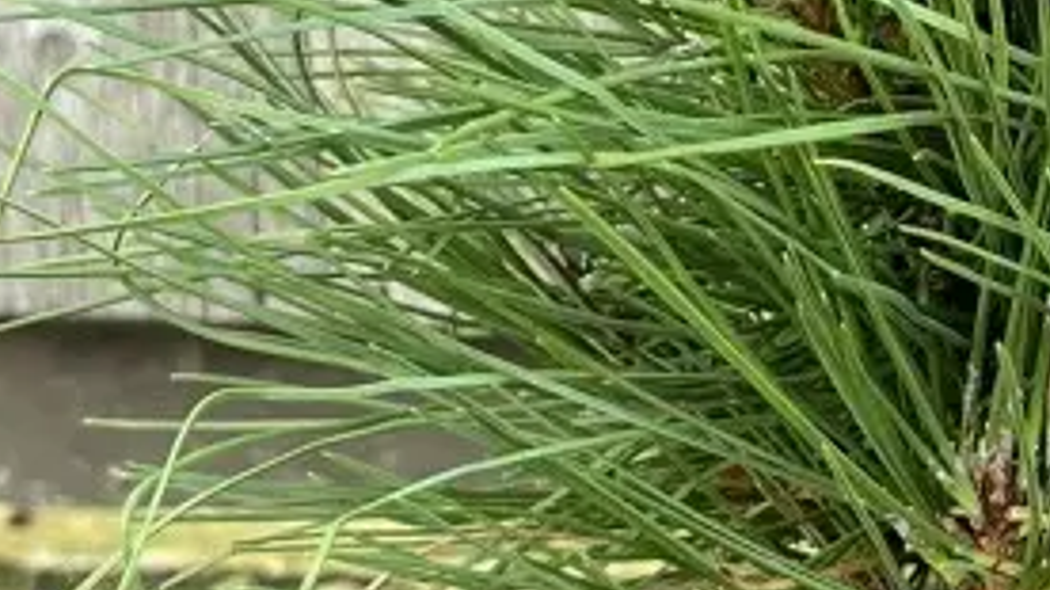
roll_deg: -0.6
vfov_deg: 10.9
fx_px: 3089
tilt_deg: -21.7
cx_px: 1115
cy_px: 236
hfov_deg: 18.6
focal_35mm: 111
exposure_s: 1/282
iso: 40
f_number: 1.6
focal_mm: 5.1
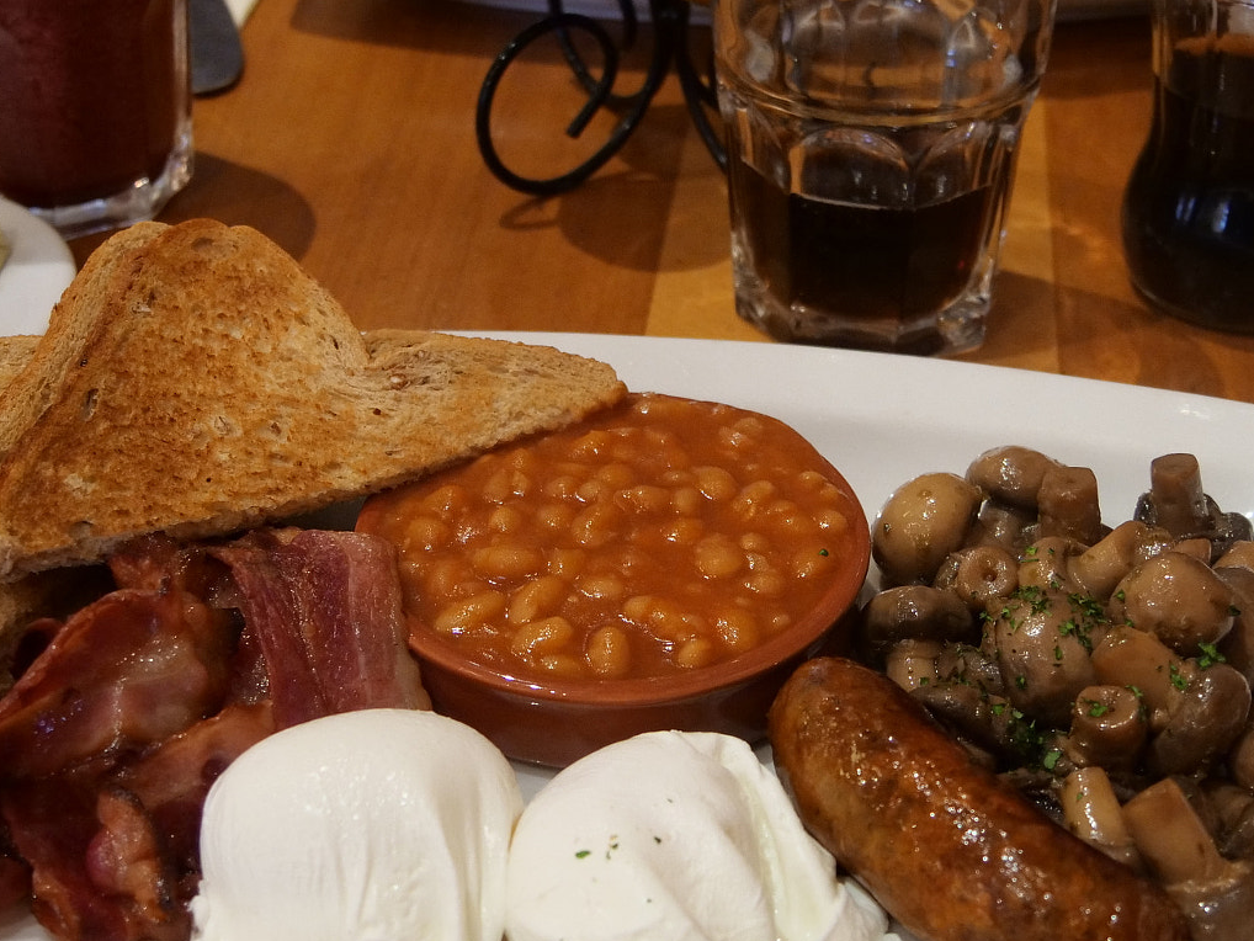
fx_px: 2391
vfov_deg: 22.2
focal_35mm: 66
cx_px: 642
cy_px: 365
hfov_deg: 29.4
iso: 1600
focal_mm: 21
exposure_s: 1/60
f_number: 4
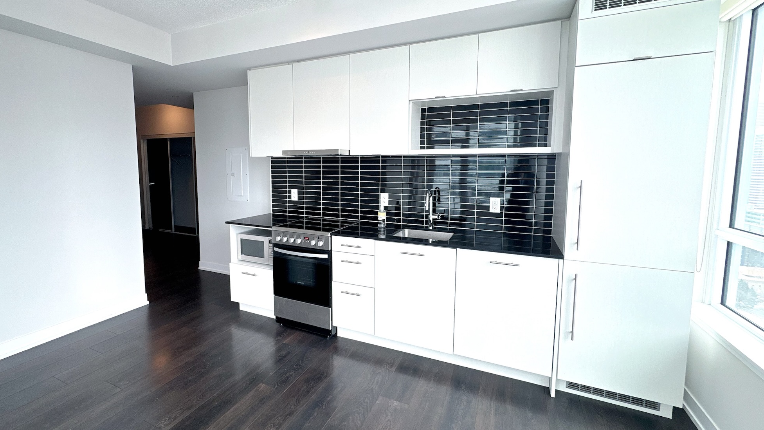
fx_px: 324
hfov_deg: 99.3
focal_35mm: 16
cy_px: 199
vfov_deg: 67.0
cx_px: 368
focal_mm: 2.22
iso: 64
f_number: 2.2
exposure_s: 1/120
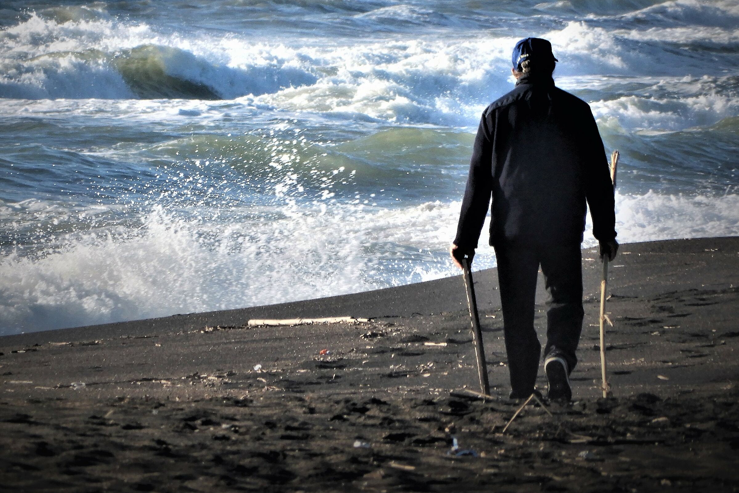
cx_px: 370
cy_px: 242
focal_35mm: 875
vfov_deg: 1.6
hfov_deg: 2.4
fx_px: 17963
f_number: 6.9
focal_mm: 151
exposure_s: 1/250
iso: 100
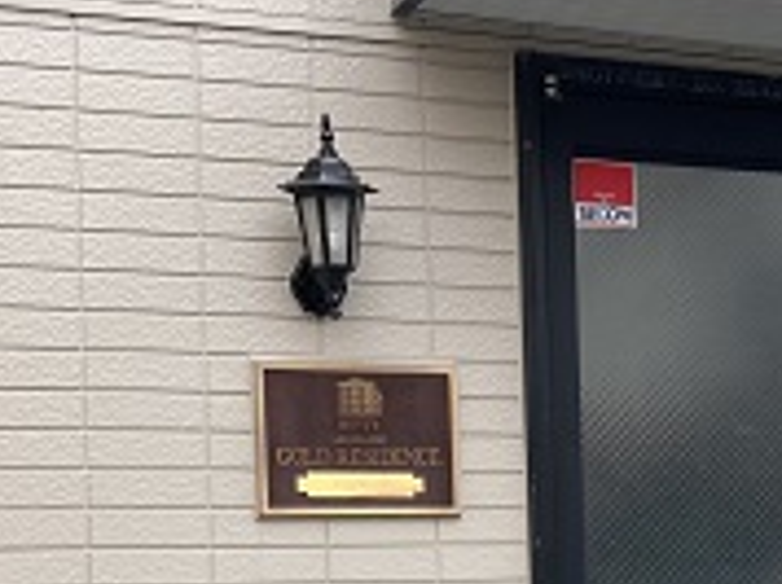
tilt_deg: -0.6
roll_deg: +1.4
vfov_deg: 16.1
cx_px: 775
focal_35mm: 89
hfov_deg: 21.3
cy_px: 650
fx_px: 2008
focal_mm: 3.99
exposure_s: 1/442
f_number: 1.8
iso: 20
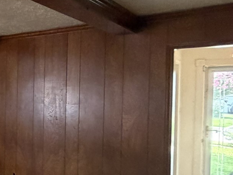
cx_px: -137
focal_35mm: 47
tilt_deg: +1.7
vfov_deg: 30.9
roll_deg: -2.3
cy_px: 96
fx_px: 316
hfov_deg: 26.0
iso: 400
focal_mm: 2.22
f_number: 2.2
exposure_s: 1/60
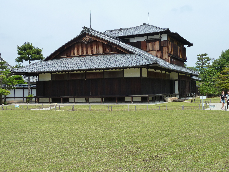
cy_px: 82
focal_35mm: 46
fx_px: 304
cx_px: 112
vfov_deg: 31.5
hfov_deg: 41.2
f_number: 5
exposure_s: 1/400
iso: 125
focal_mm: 7.3
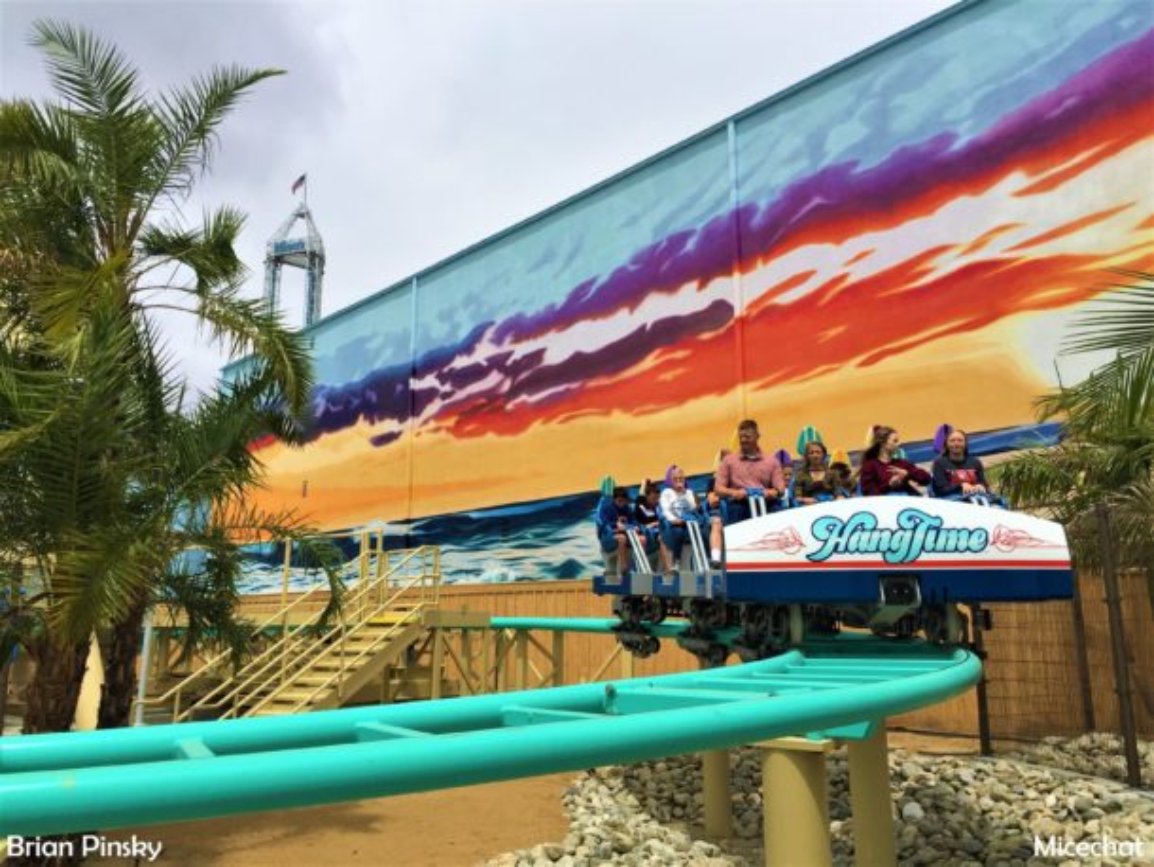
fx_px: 967
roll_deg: -1.6
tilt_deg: +10.8
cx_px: 577
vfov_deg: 48.3
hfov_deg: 61.6
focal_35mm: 29
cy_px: 434
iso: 32
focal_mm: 4.15
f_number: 2.2
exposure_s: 1/4405
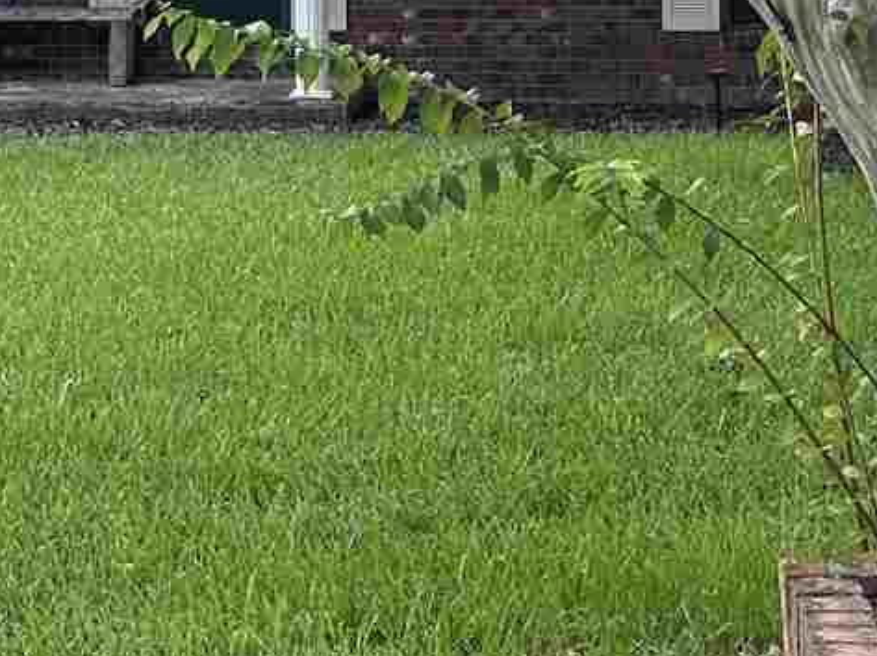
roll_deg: -0.5
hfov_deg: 18.9
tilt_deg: +2.1
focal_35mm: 104
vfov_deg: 13.6
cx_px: 378
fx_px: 2633
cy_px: -222
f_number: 1.78
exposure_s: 1/810
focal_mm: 6.86
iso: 80
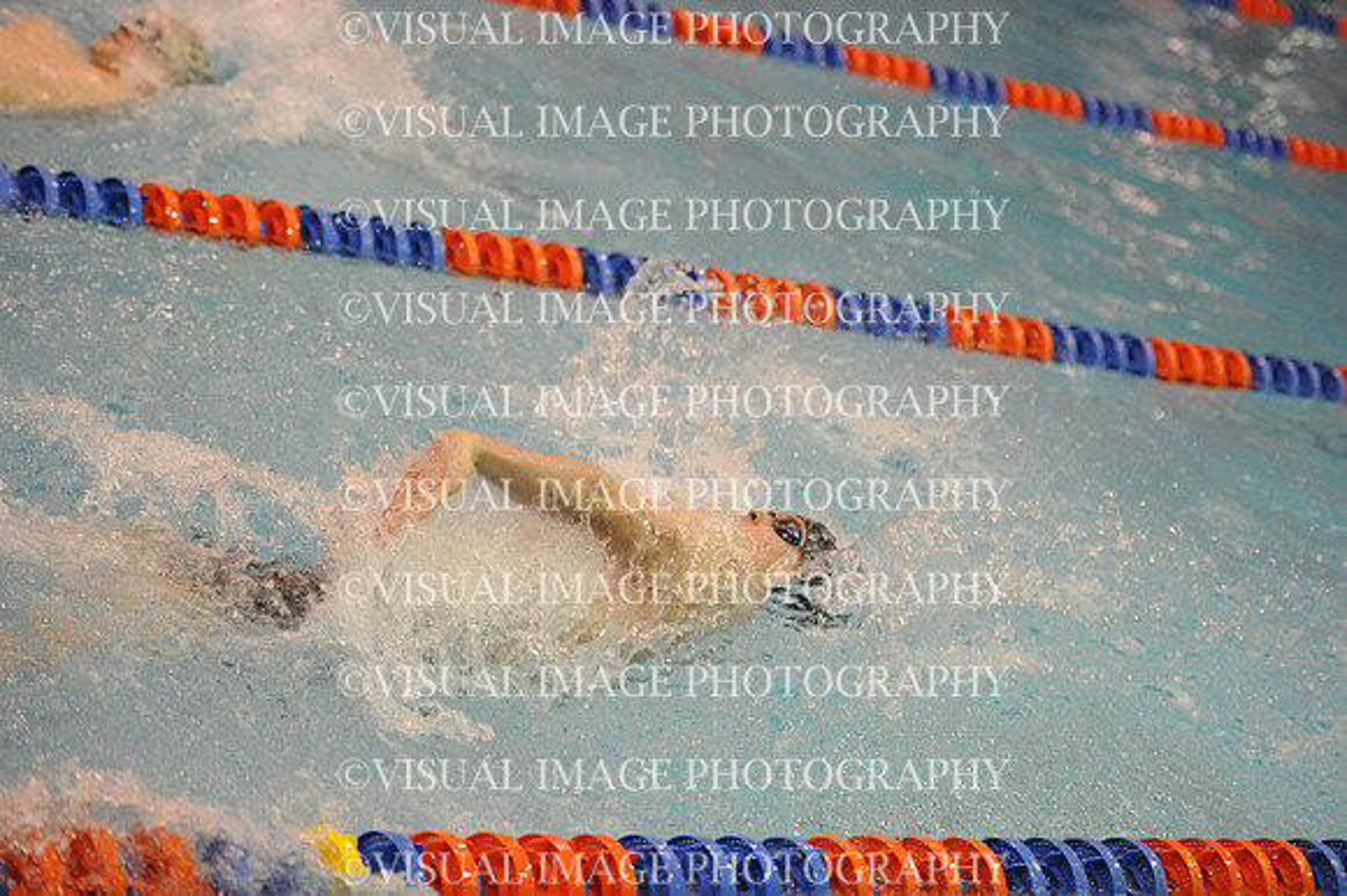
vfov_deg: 14.4
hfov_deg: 21.5
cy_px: 448
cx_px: 674
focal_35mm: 95
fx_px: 3552
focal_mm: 95
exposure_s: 1/640
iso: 6400
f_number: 2.8
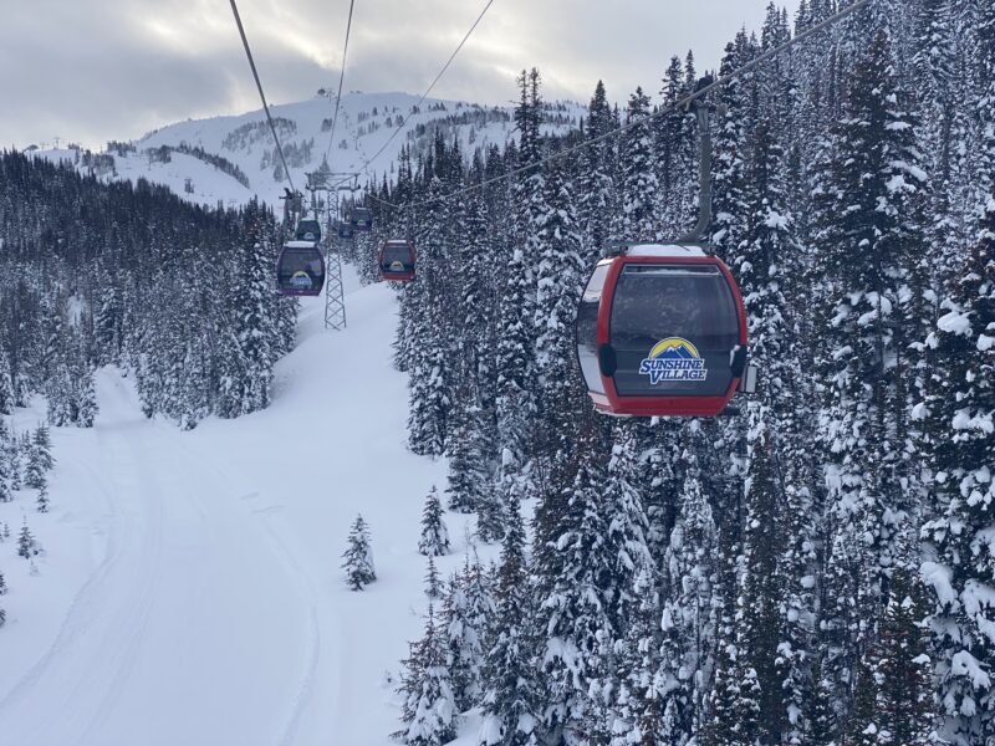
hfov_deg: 36.8
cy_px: 373
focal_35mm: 52
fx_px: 1495
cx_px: 498
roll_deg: +0.4
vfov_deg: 28.0
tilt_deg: -1.7
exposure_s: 1/631
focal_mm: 6
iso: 20
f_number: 2
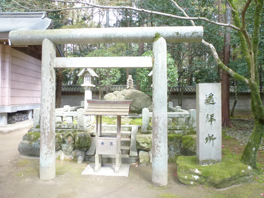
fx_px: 183
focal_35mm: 24
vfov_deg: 56.8
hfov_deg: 71.6
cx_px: 132
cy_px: 99
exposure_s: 1/60
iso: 250
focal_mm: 4.3
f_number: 3.3
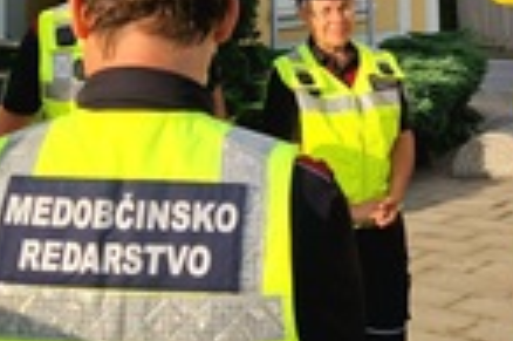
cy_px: -49
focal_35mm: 74
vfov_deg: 17.6
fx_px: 1053
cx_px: 394
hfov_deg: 27.0
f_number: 1.8
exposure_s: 1/1667
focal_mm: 5.4
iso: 50
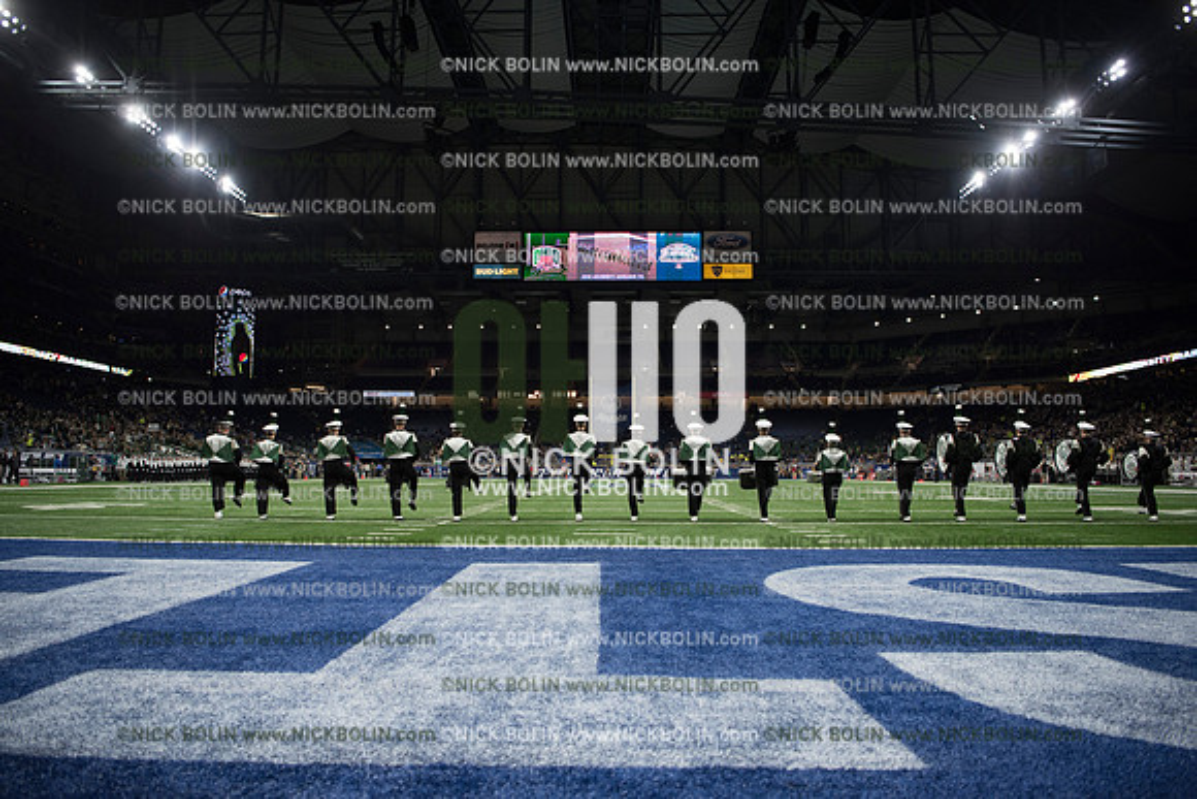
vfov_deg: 53.2
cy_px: 400
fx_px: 798
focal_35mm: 24
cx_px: 598
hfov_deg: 73.7
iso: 1250
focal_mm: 24
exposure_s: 1/1250
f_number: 2.8
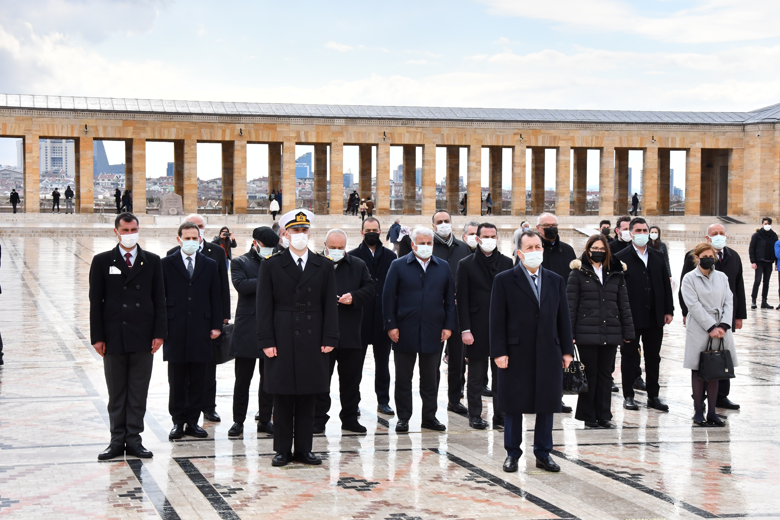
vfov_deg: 18.9
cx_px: 417
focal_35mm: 72
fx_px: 1560
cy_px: 257
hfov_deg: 28.1
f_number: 14
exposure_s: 1/800
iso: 1000
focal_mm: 45
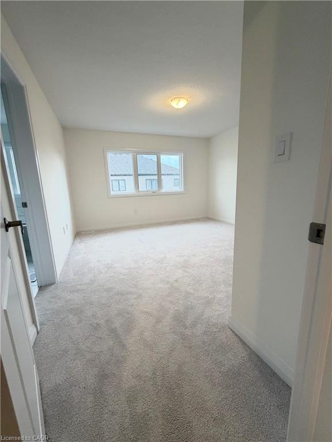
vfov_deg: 102.1
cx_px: 166
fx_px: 179
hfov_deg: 85.7
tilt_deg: -10.7
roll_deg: +2.1
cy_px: 221
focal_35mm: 14
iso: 250
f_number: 2.2
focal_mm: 2.22
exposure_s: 1/120
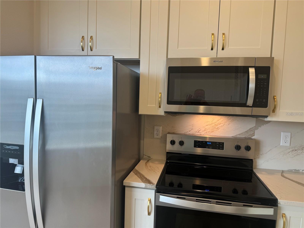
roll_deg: -1.1
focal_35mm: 24
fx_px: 211
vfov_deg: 56.8
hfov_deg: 71.6
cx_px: 152
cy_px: 114
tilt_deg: -4.5
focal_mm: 6.76
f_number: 1.78
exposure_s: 1/120
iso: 80
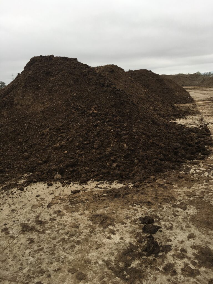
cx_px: 106
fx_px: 238
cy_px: 142
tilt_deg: -11.1
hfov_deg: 48.2
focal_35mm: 29
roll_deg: +3.9
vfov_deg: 61.7
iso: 25
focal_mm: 4.15
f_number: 2.2
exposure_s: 1/635
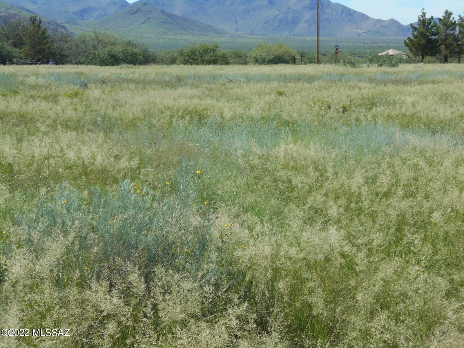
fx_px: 1153
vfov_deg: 17.2
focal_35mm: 86
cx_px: 232
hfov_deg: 22.8
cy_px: 174
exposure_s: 1/400
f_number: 6.3
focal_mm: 15.4
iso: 80
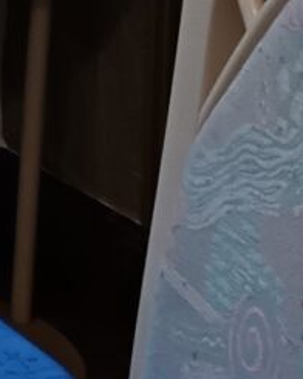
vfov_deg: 8.8
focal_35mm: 196
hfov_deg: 6.3
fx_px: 2197
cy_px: -574
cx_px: -972
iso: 1693
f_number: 1.75
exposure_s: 1/25
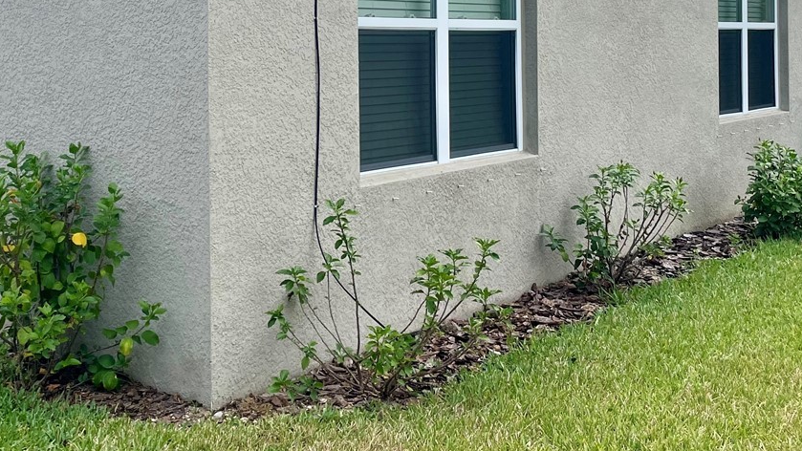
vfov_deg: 21.7
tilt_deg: +2.1
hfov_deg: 38.1
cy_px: 33
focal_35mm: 54
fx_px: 1148
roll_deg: +0.3
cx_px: 277
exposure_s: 1/3731
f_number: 1.6
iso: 32
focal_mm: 4.2
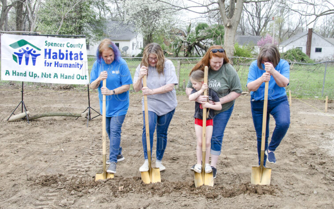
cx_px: 166
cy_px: 106
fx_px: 337
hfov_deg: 52.7
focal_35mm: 37
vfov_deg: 34.4
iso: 320
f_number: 5.6
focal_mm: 24
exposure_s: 1/125
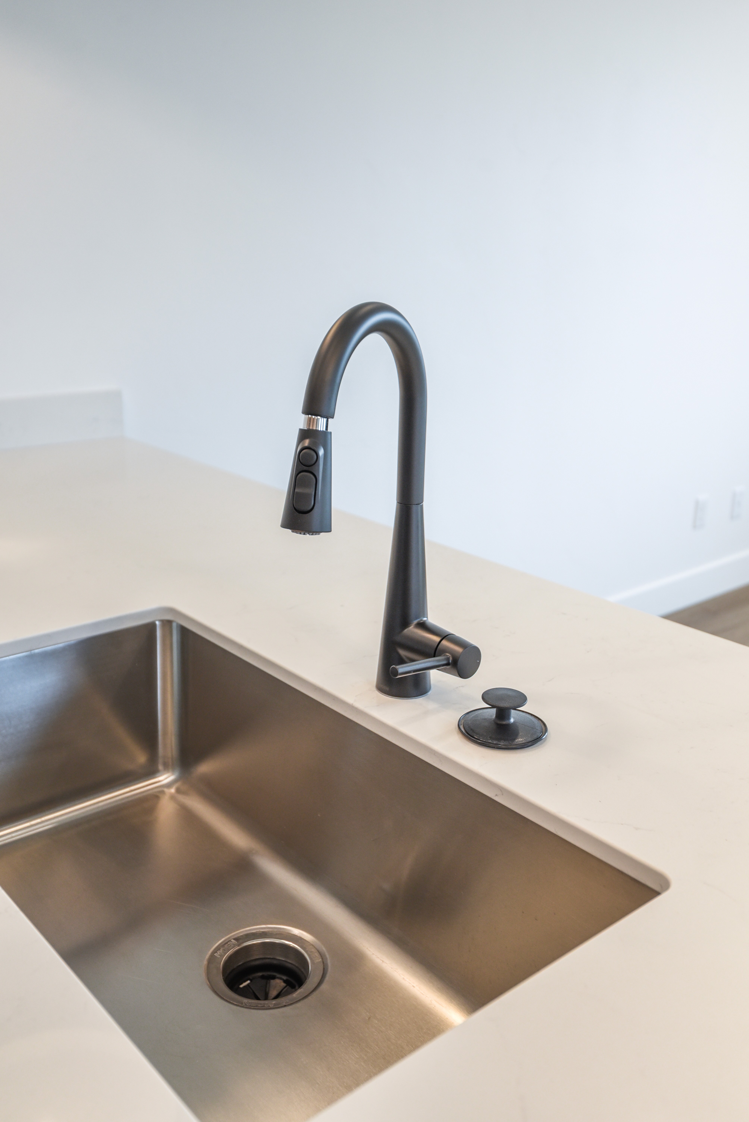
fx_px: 1091
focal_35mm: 35
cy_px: 561
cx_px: 374
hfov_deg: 37.9
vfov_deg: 54.4
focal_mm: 35
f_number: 4
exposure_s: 1/200
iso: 800
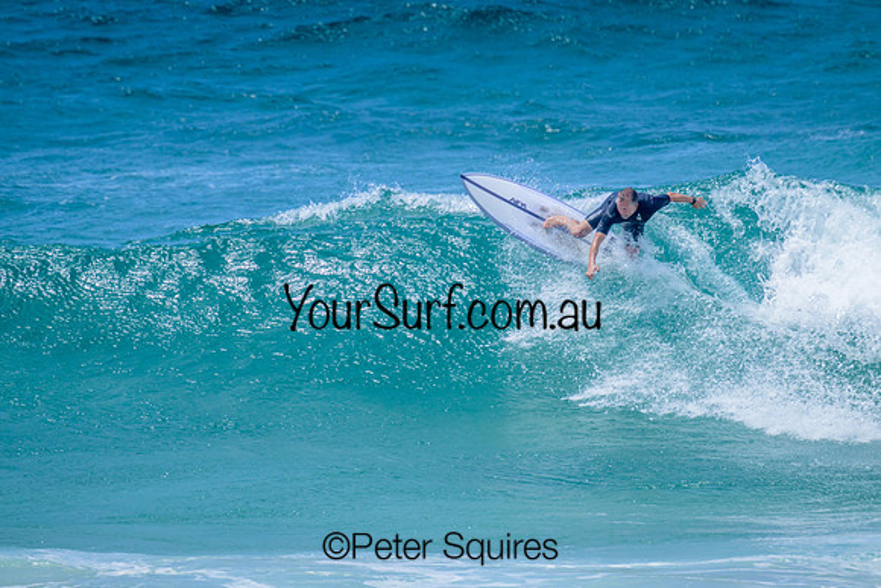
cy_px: 294
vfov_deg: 1.7
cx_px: 440
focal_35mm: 800
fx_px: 19581
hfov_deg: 2.6
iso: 900
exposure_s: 1/2000
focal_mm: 800
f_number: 11
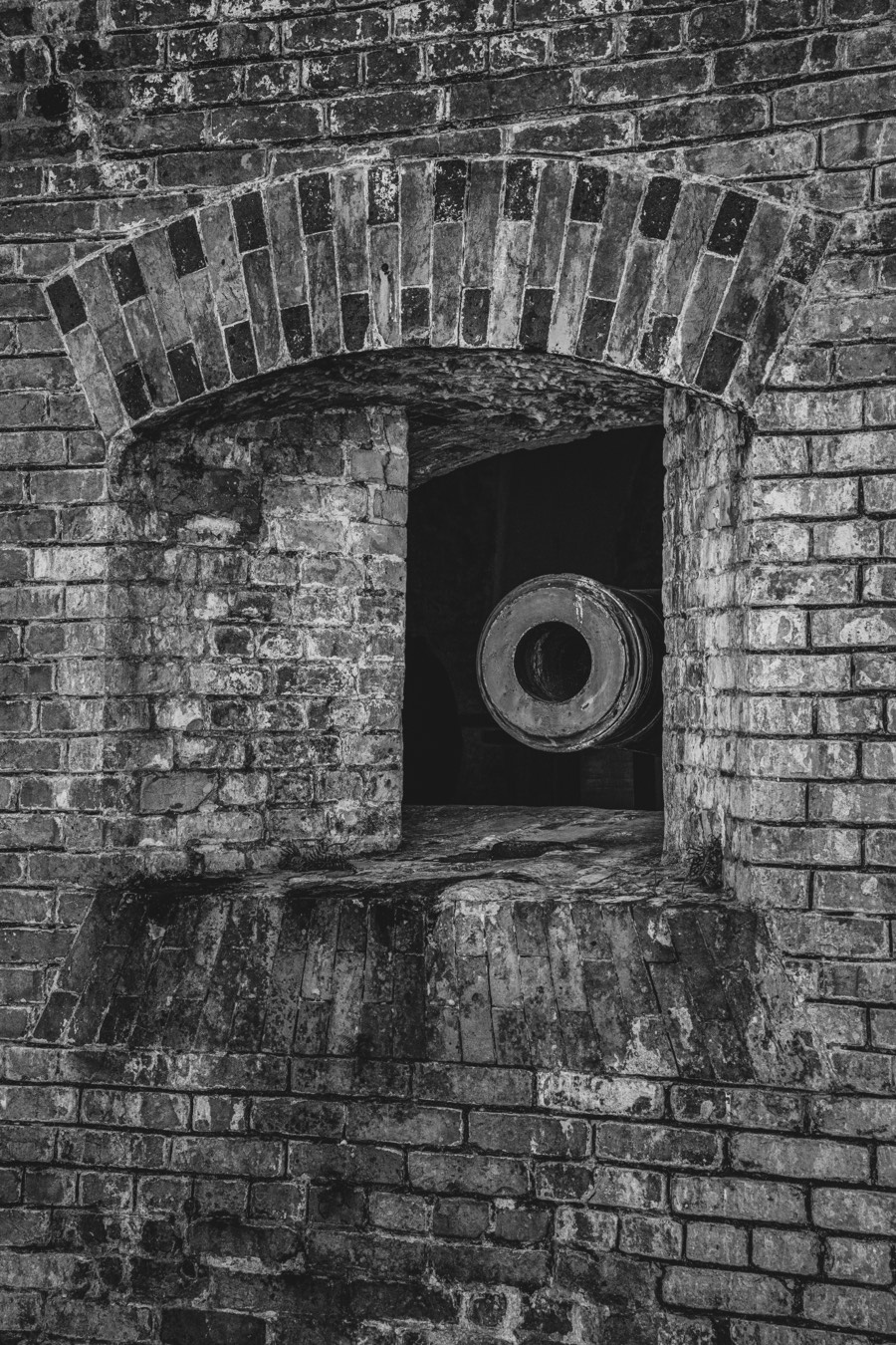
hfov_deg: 19.5
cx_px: 448
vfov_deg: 28.8
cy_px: 672
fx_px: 2613
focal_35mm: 70
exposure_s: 1/200
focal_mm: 70
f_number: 9
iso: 400
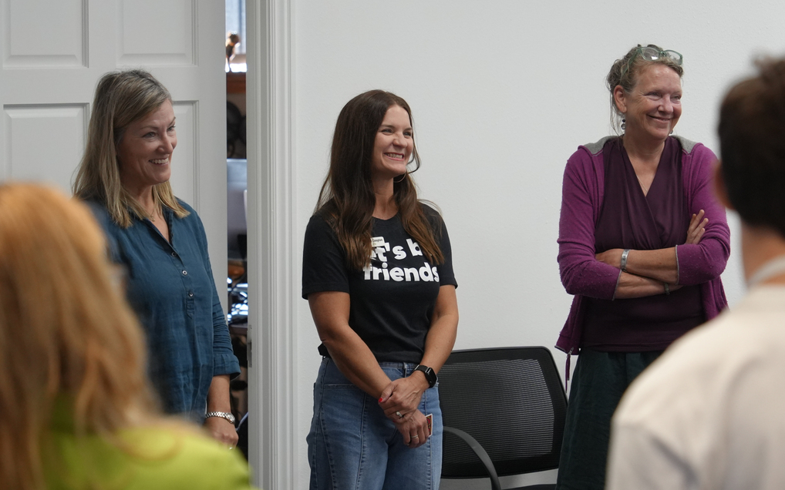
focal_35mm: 163
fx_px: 3487
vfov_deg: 8.0
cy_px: 242
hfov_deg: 12.8
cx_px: 392
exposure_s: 1/160
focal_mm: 106
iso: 2000
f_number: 4.5
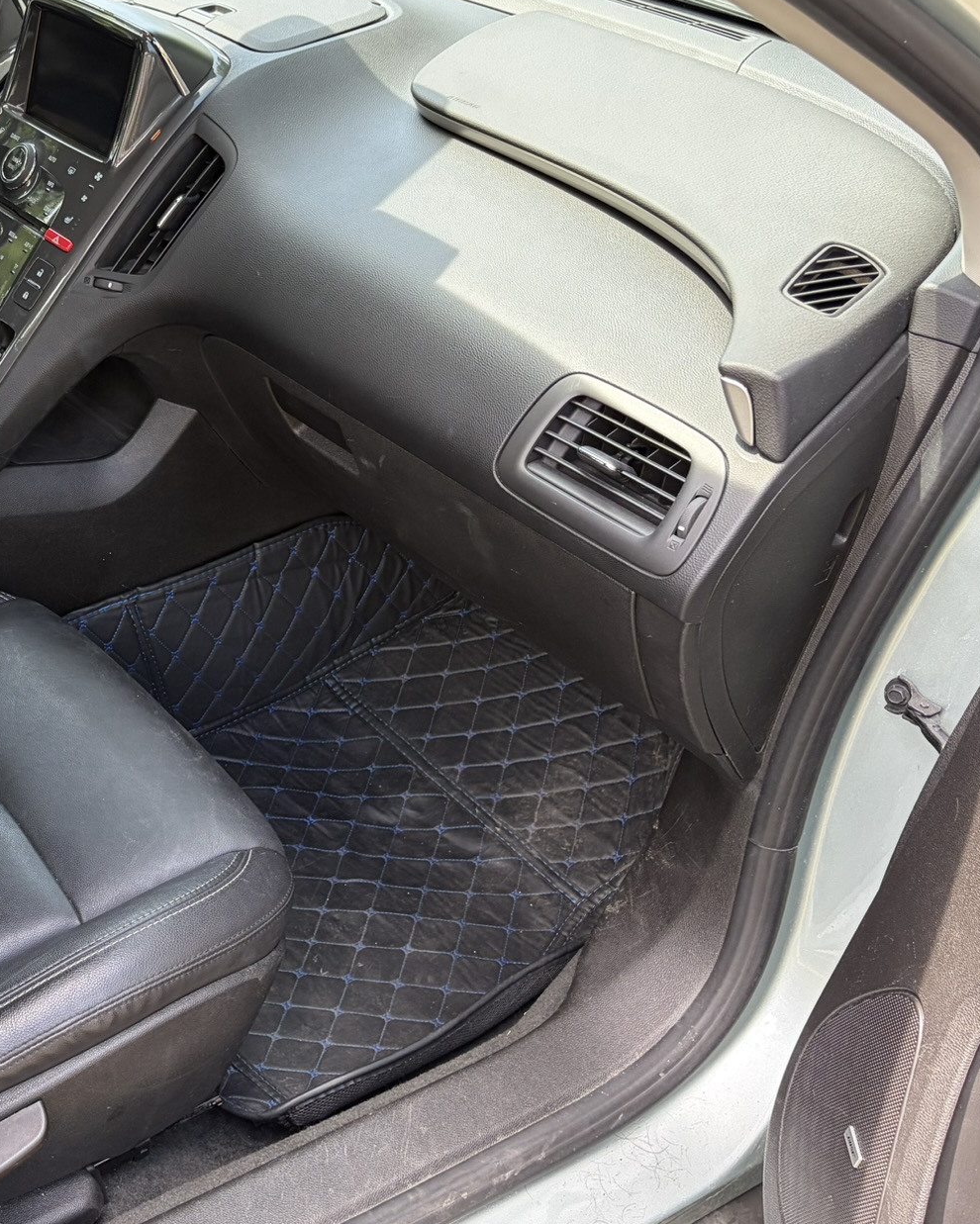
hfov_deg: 32.7
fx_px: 1522
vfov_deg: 43.8
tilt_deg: -28.0
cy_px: 544
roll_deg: -0.7
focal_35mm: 42
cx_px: -5
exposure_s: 1/148
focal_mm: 5.96
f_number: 1.6
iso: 64
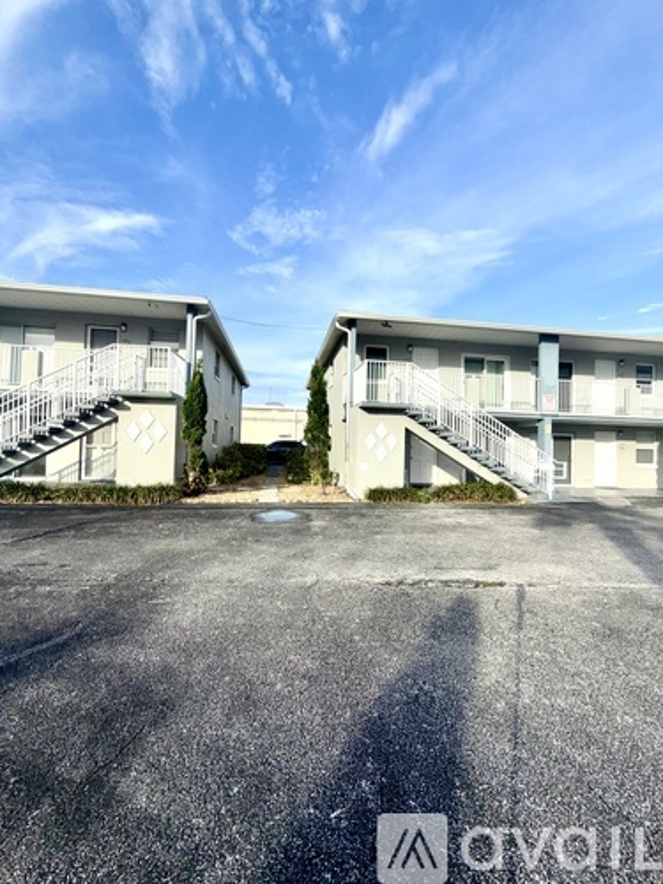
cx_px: 332
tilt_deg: +1.2
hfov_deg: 85.7
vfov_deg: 102.1
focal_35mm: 14
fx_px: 358
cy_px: 442
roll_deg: -2.3
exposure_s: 1/888
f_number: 2.2
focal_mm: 2.22
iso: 16
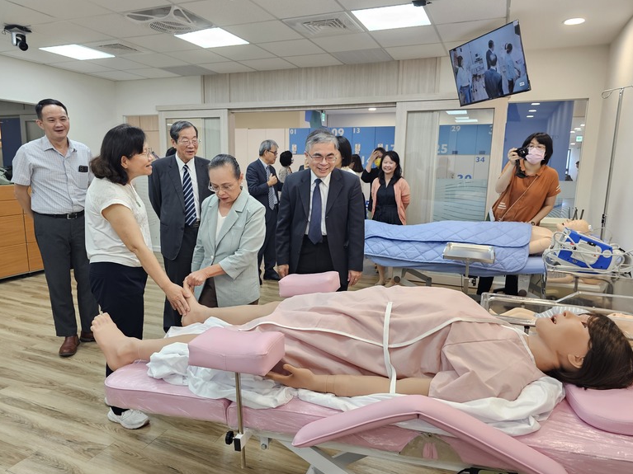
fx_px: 439
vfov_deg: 56.8
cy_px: 242
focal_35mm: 24
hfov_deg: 71.6
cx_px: 315
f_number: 1.7
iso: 160
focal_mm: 6.3
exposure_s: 1/149
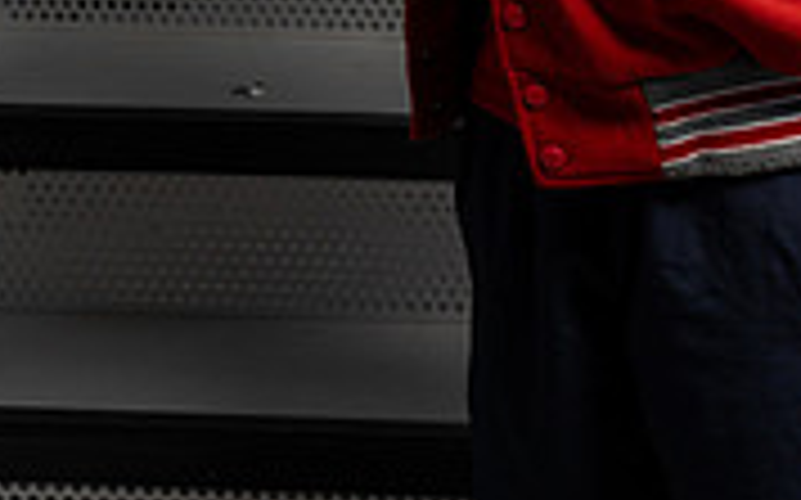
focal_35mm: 170
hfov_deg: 12.3
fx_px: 3709
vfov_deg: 7.4
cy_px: -505
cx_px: 644
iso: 250
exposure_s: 1/250
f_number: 8
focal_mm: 66
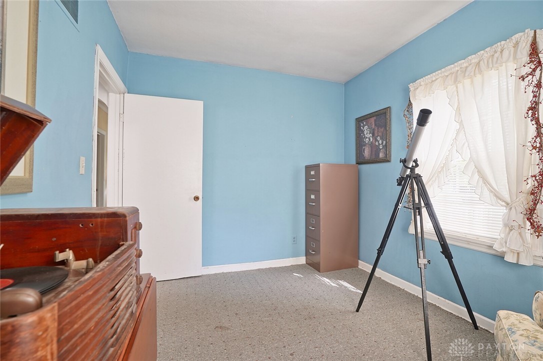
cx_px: 272
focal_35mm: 16
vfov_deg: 73.6
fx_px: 241
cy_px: 180
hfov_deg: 96.8
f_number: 7.1
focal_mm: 16
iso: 400
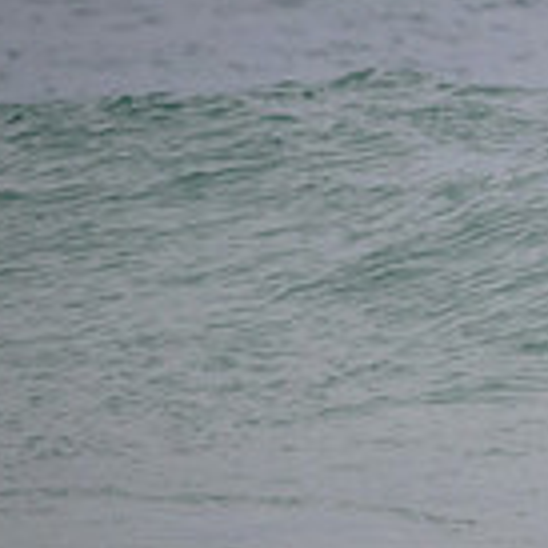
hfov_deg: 0.6
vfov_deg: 0.6
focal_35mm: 2876
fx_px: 51511
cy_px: 302
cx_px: 1036
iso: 3200
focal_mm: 800
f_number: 11
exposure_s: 1/1600
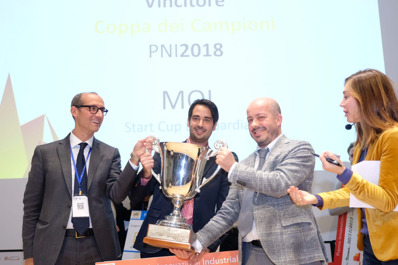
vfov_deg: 28.6
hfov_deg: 41.9
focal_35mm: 47
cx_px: 199
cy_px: 132
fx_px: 520
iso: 1600
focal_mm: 31.1
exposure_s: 1/160
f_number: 2.8
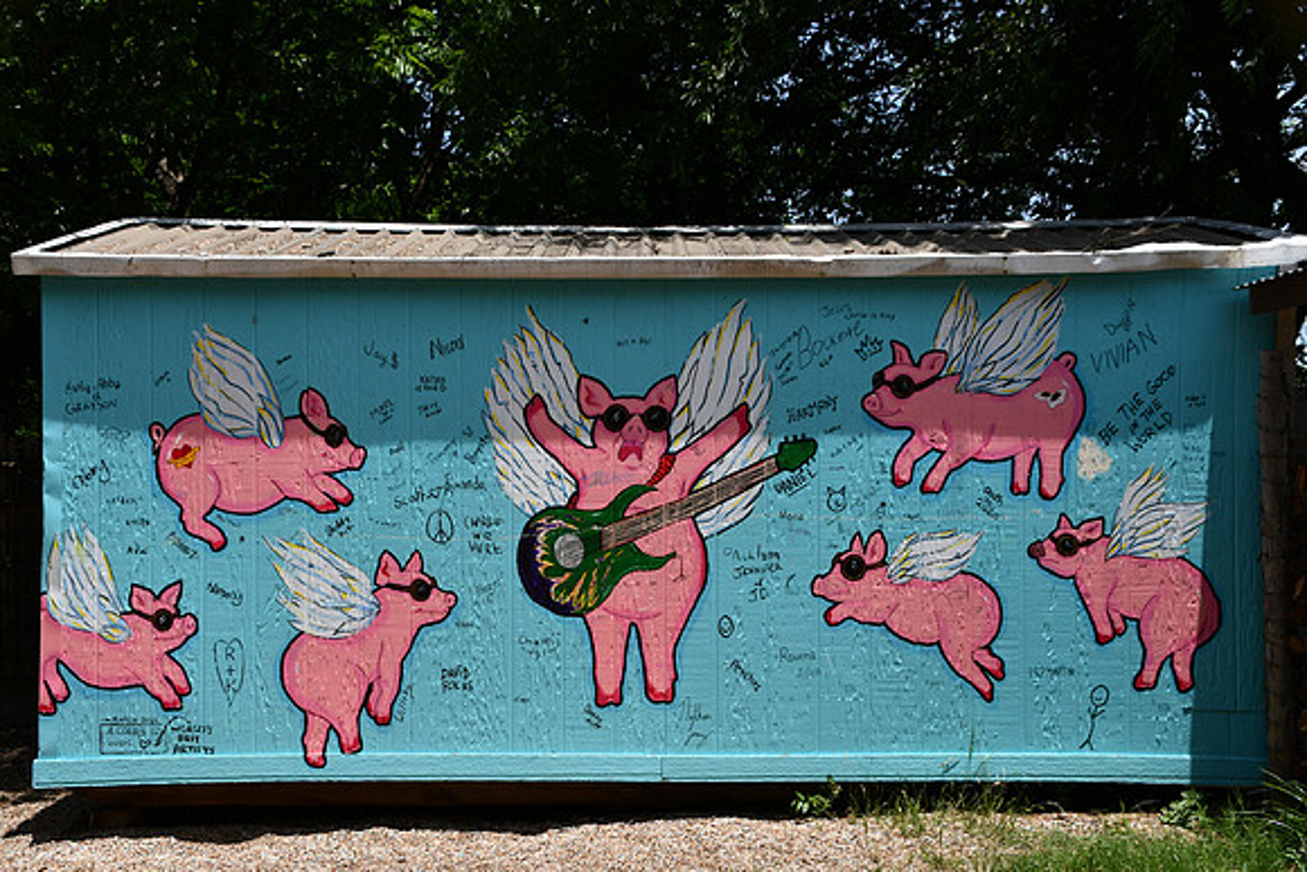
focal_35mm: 42
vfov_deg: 31.9
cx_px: 654
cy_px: 436
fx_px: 1525
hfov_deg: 46.4
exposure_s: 1/320
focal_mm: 28
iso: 100
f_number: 9
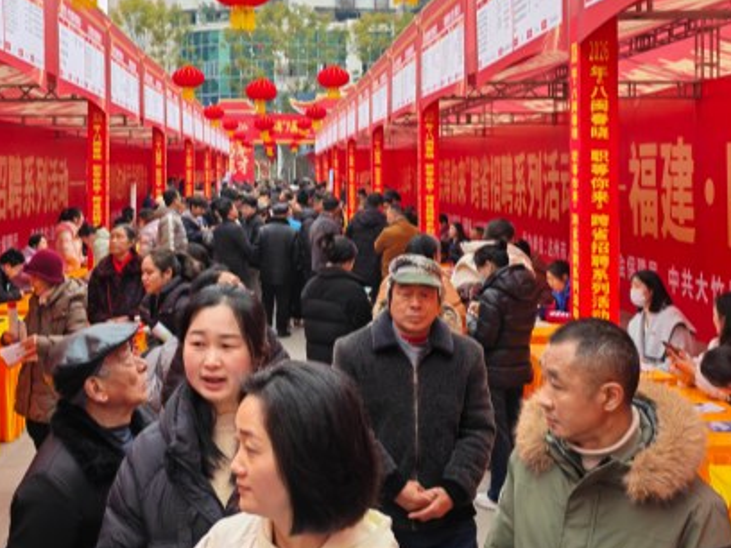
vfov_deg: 28.8
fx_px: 1056
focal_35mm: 50
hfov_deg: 37.9
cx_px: 271
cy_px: 153
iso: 320
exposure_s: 1/400
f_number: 1.9
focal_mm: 5.52
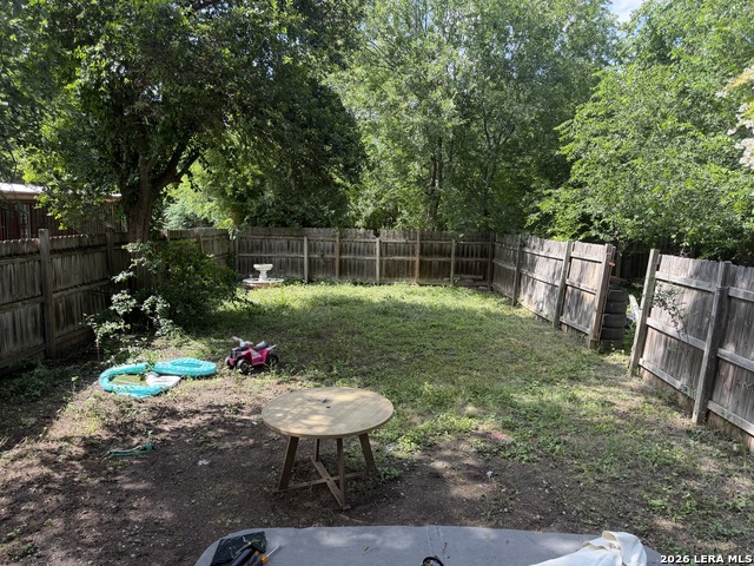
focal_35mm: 24
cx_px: 377
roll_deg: -1.0
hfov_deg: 71.6
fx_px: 523
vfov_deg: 56.8
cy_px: 283
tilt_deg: -7.4
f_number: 1.78
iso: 100
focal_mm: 6.76
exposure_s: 1/813
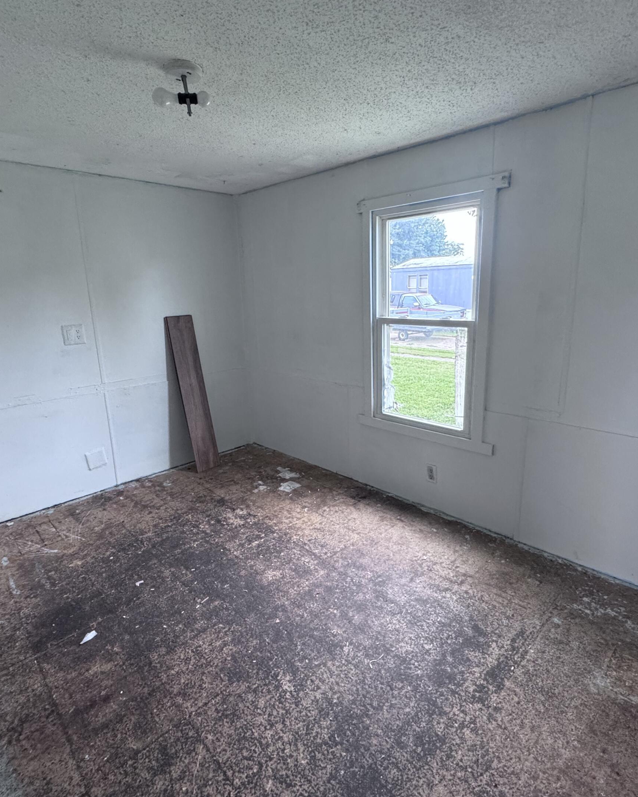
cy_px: 389
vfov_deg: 83.3
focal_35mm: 19
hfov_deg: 70.8
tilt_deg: -14.3
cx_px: 328
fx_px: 449
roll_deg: +1.2
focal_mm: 2.22
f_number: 2.2
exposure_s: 1/95
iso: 320
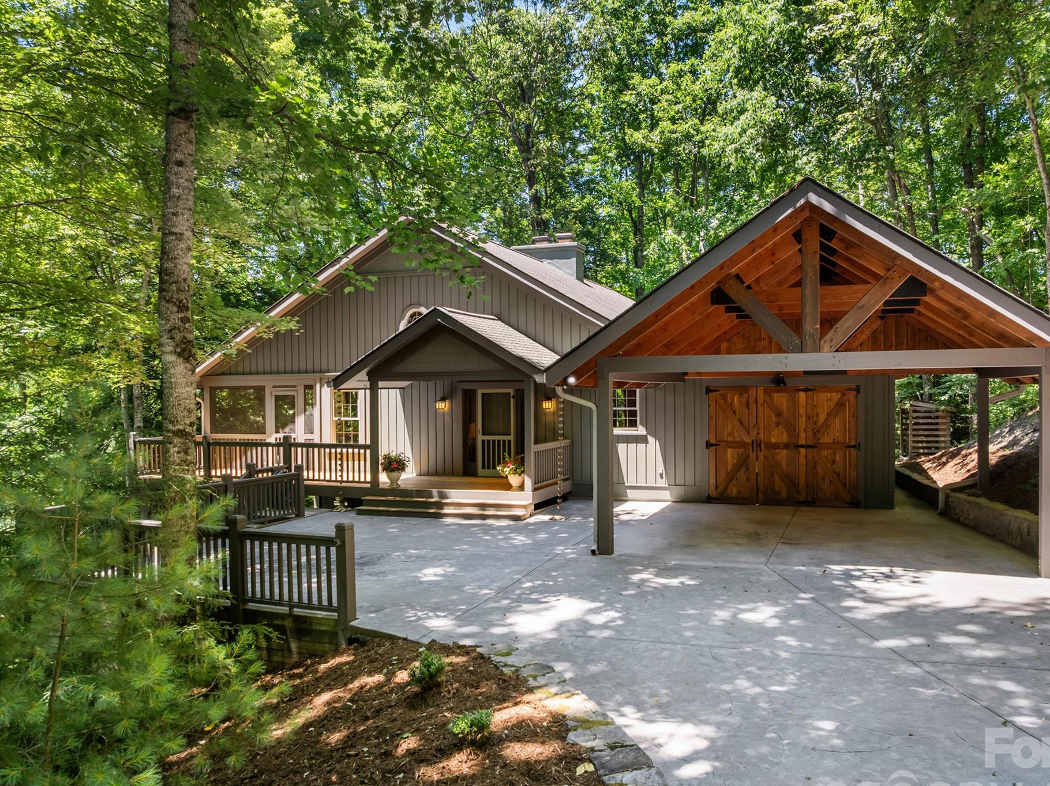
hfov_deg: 65.2
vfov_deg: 51.3
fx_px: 819
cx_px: 578
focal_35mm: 27
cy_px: 399
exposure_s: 1/240
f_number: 2.8
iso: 240
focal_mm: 12.29
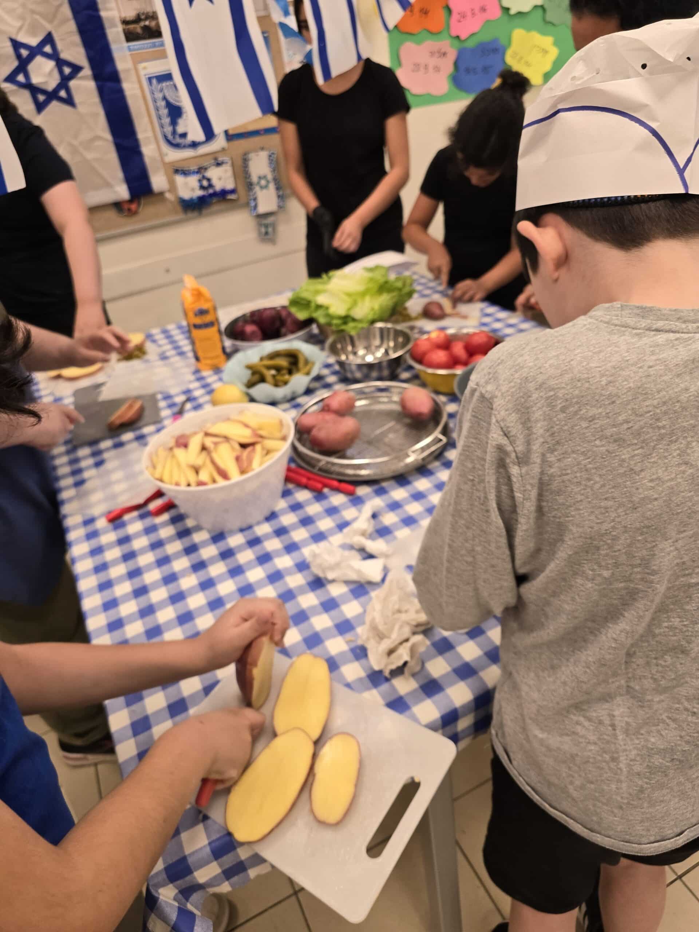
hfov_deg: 58.9
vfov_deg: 73.9
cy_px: 466
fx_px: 619
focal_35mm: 23
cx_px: 350
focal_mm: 6.3
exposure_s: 1/100
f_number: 1.7
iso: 160
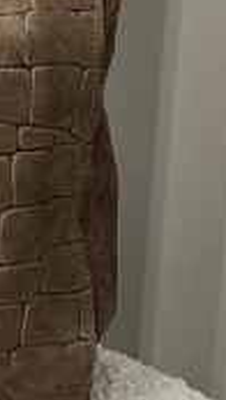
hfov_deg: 12.9
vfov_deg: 22.6
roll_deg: -1.1
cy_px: -70
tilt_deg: -10.1
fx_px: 926
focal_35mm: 87
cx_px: -150
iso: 640
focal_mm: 5.96
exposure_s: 1/30
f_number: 1.6
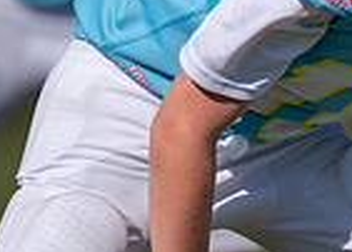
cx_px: 339
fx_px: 8716
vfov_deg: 1.7
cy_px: 185
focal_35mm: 871
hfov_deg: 2.3
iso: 100
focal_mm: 200
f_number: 2.8
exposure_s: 1/4000
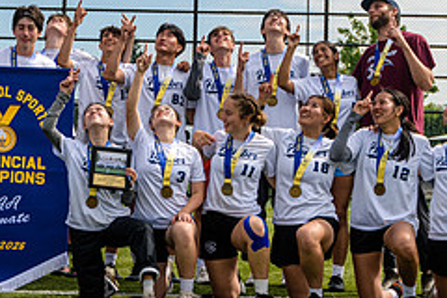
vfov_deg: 12.4
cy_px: 122
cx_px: 3
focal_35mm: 110
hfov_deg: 18.1
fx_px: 1366
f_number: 5.6
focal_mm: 35
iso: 110
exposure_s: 1/800
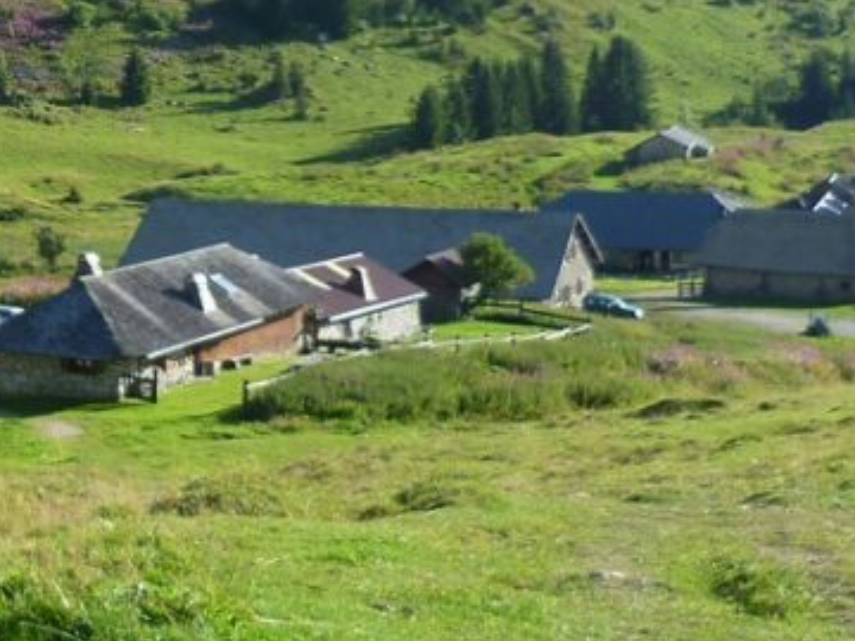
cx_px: -297
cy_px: -97
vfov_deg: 15.7
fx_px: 2248
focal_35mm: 91
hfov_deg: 19.6
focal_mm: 5
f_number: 2.8
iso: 80
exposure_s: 1/400
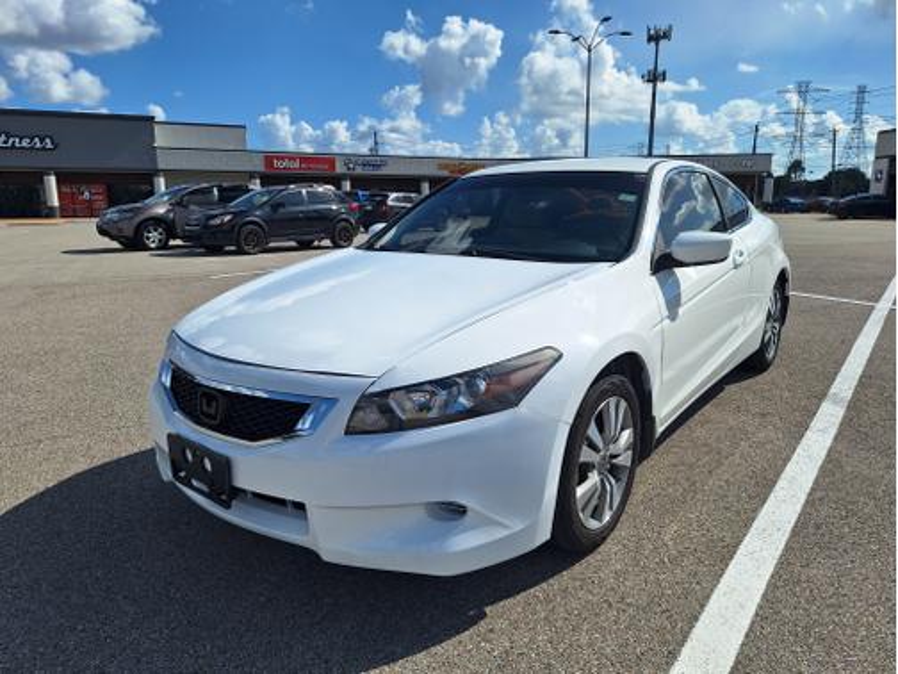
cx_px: 449
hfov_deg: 73.9
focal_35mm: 23
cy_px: 337
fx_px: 597
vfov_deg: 58.9
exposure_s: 1/4695
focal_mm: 5.54
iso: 40
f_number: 1.8
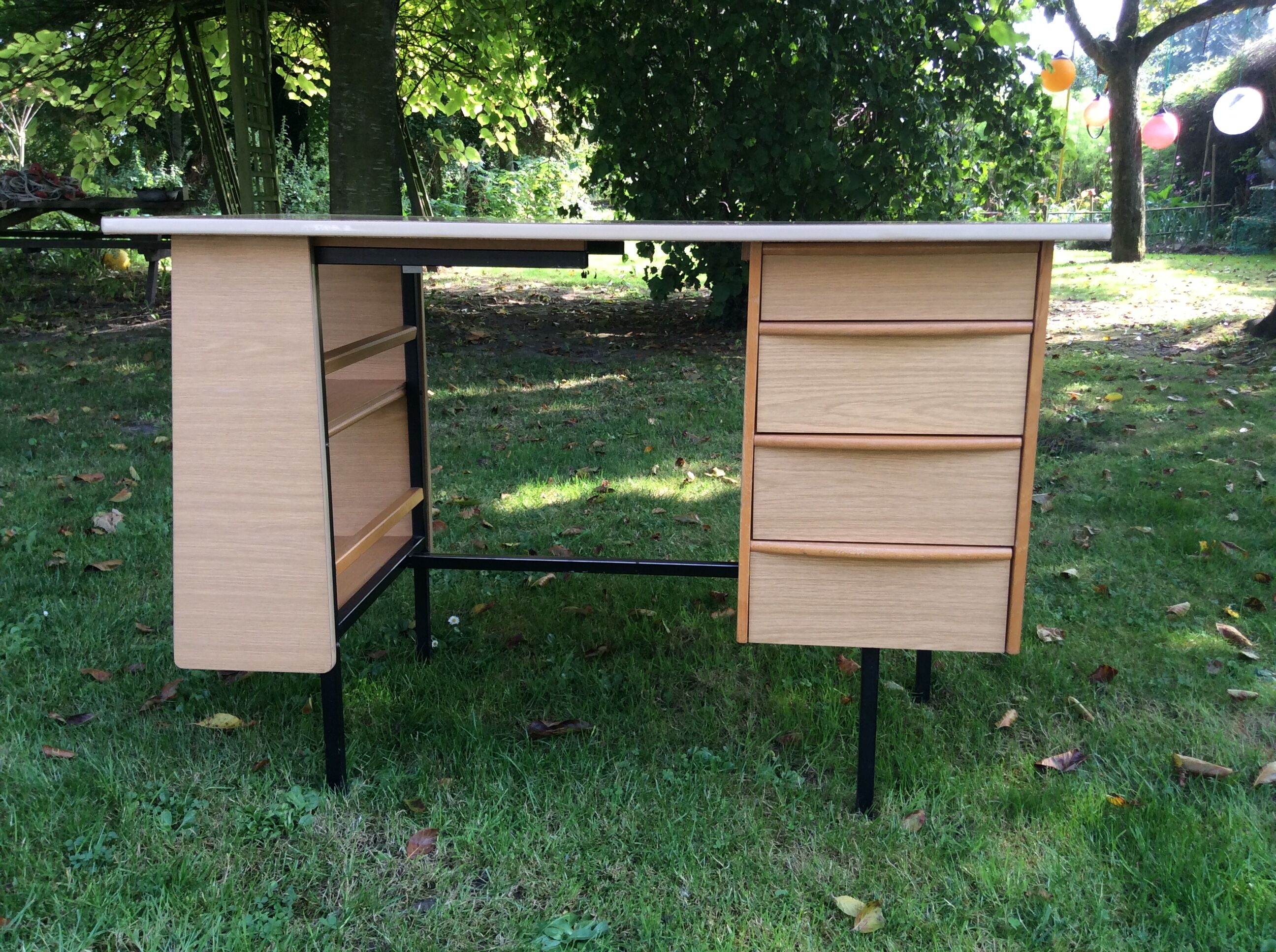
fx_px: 1178
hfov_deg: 56.9
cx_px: 638
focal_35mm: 32
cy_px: 476
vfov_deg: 44.1
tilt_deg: -13.9
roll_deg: +0.7
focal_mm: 3.3
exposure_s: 1/118
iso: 32
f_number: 2.4
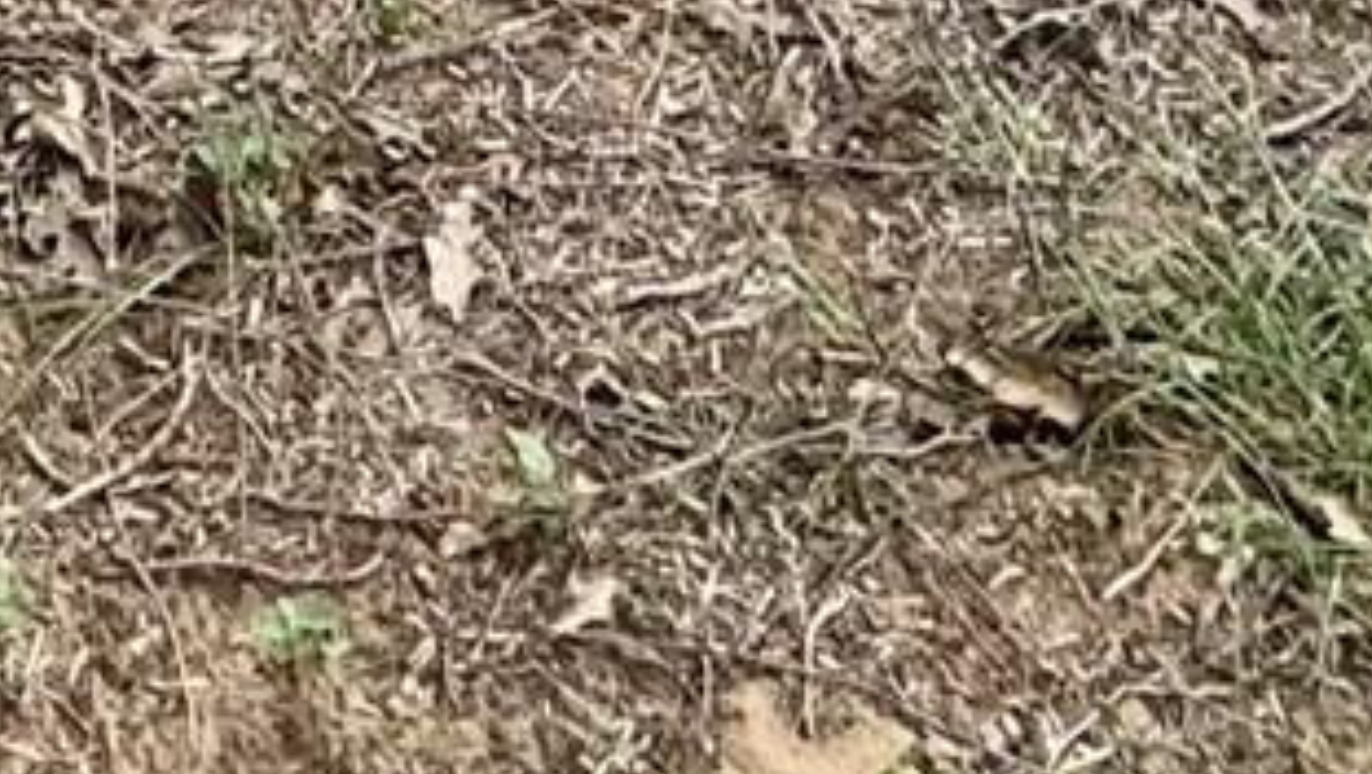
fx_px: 3640
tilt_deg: +2.9
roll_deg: +1.1
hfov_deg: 20.8
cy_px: -2537
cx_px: 101
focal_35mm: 100
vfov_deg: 7.4
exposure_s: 1/1420
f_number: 2.2
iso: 50
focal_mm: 2.22
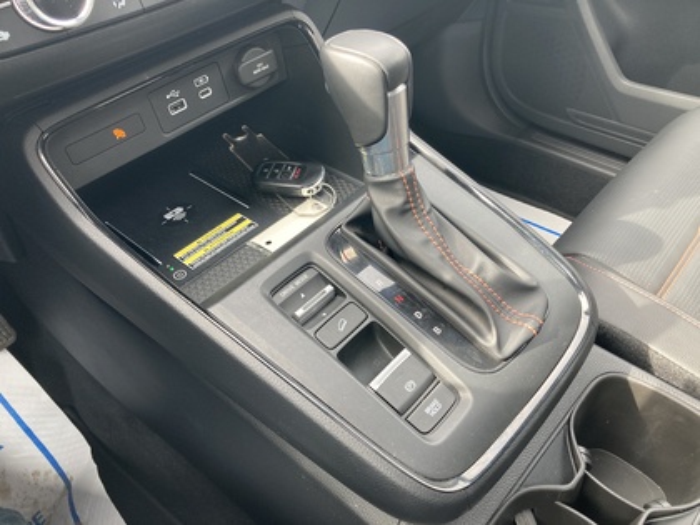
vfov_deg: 49.7
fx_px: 566
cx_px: 350
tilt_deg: -43.4
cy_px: 262
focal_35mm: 28
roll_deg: +2.0
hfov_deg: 63.4
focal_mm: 3.99
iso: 80
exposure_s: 1/121
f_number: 1.8
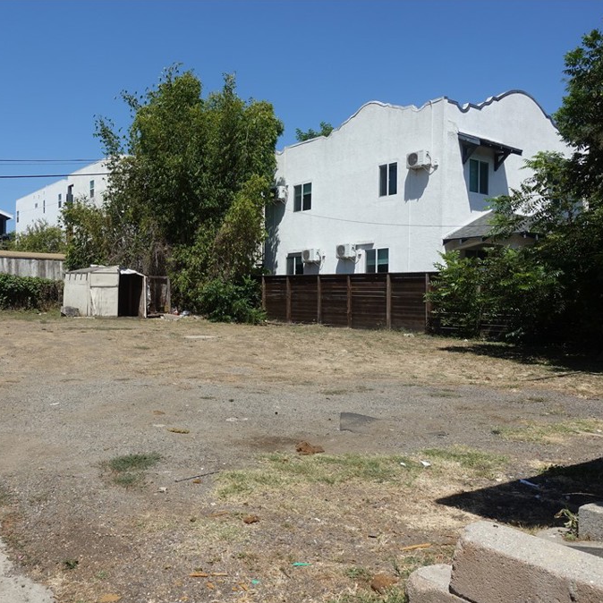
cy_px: 304
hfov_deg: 51.6
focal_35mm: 31
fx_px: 611
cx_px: 204
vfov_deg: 52.5
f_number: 5.6
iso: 125
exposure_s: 1/640
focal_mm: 8.8
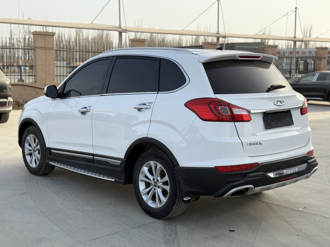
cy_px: 124
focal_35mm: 48
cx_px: 165
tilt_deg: -5.8
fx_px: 458
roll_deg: -0.7
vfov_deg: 30.3
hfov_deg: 39.7
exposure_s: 1/2088
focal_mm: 6.76
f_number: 1.78
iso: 80
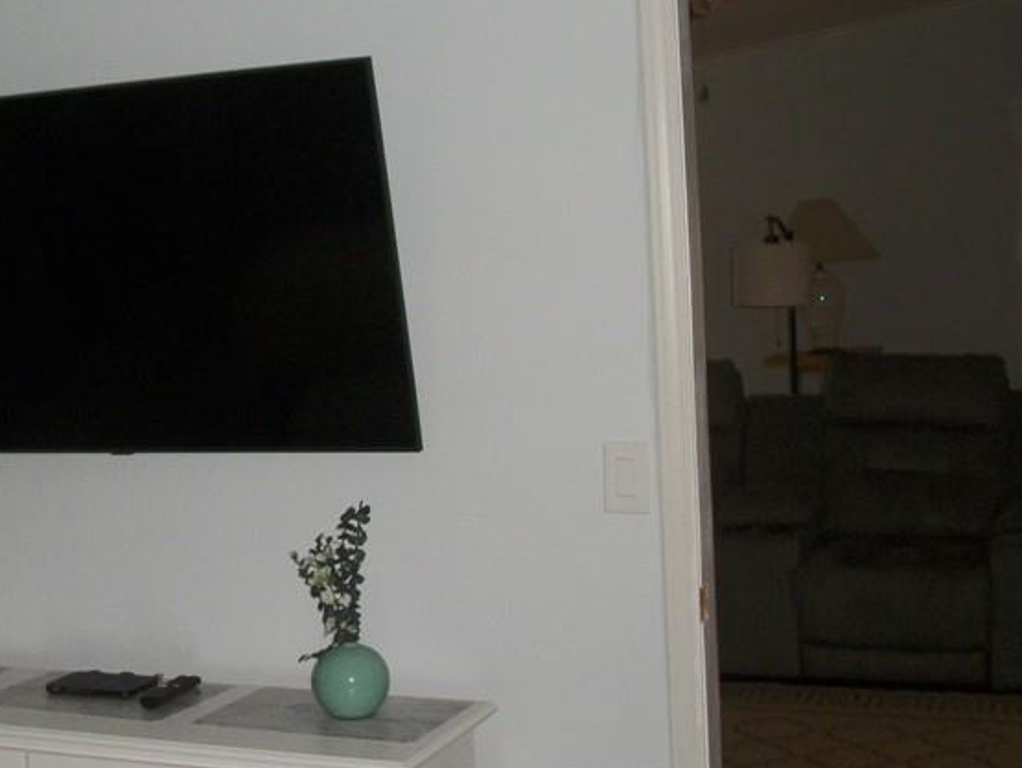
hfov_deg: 31.8
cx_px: 193
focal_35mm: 59
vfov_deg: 24.8
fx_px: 1743
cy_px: 438
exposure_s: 1/30
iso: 160
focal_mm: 5.7
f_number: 2.9
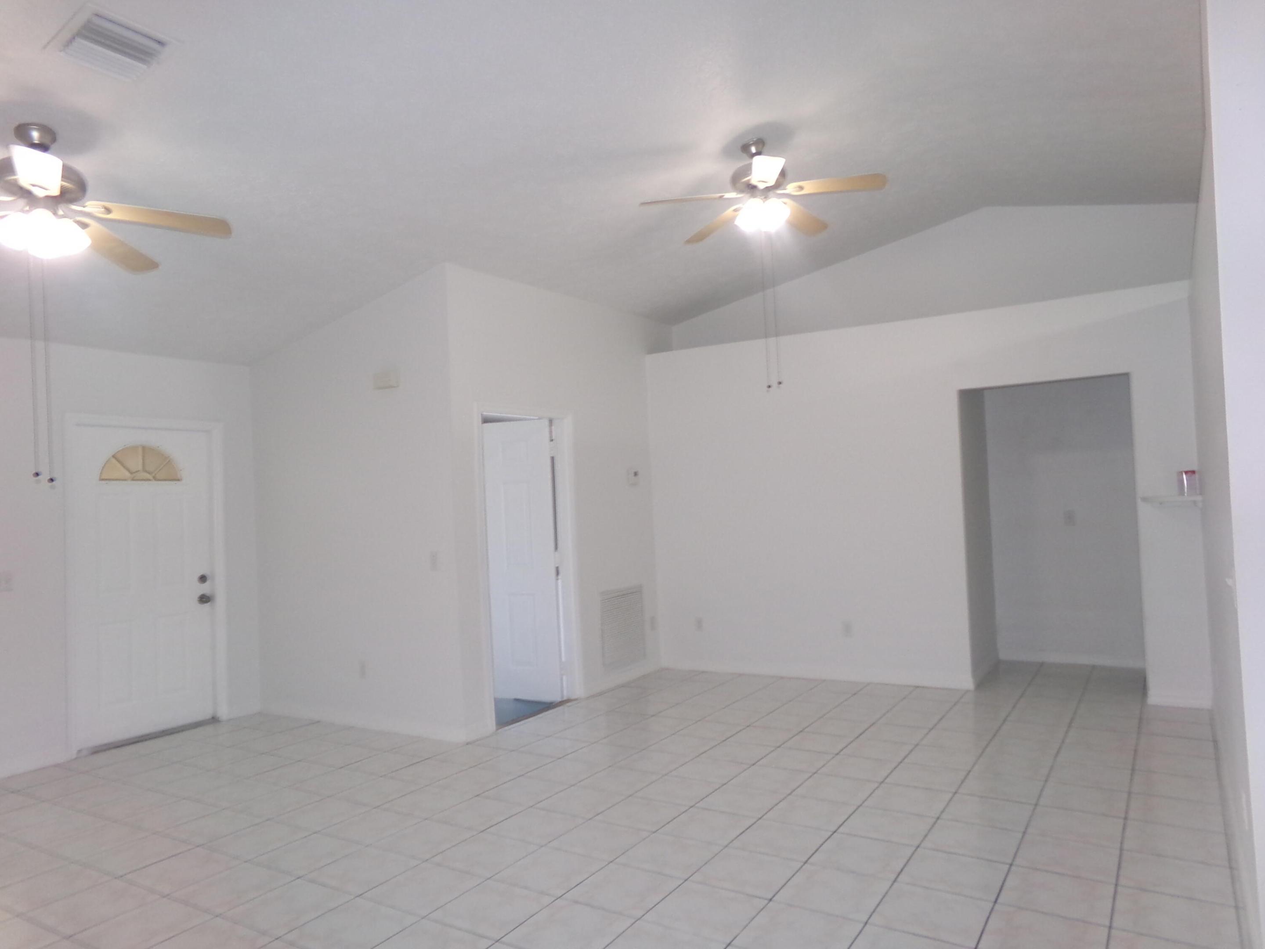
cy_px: 474
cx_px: 632
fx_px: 877
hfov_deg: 71.6
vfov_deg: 56.8
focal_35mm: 24
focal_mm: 4.3
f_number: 3.7
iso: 230
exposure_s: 1/34
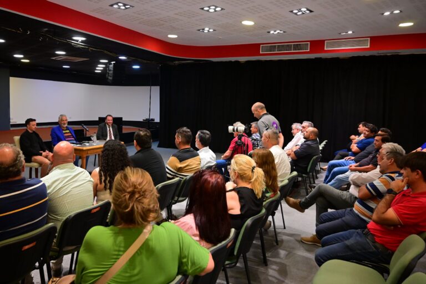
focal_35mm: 24
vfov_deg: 53.1
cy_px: 142
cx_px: 213
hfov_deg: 73.7
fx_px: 284
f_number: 4
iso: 2000
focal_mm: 24
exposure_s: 1/160
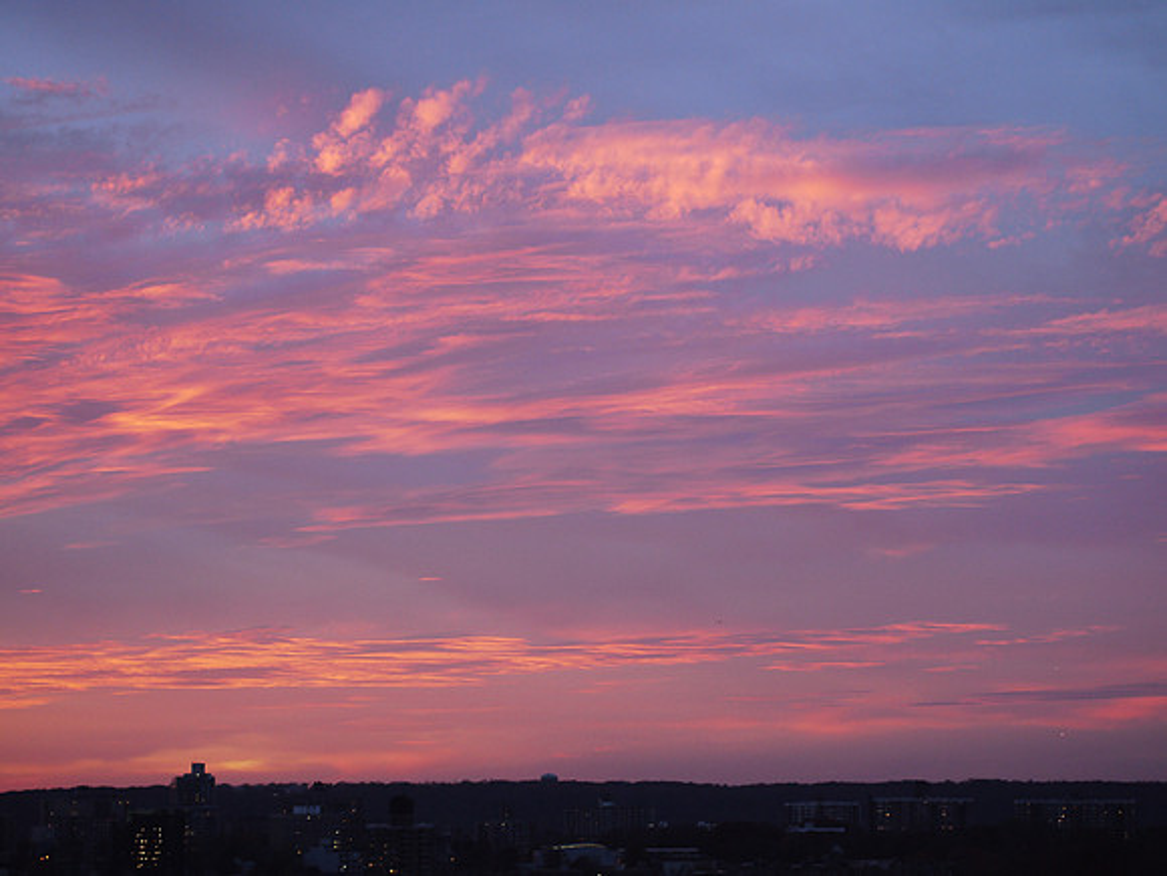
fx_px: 3034
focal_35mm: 90
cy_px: 438
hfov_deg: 21.8
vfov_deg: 16.4
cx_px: 584
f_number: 1.8
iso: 320
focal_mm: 45
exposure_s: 1/160
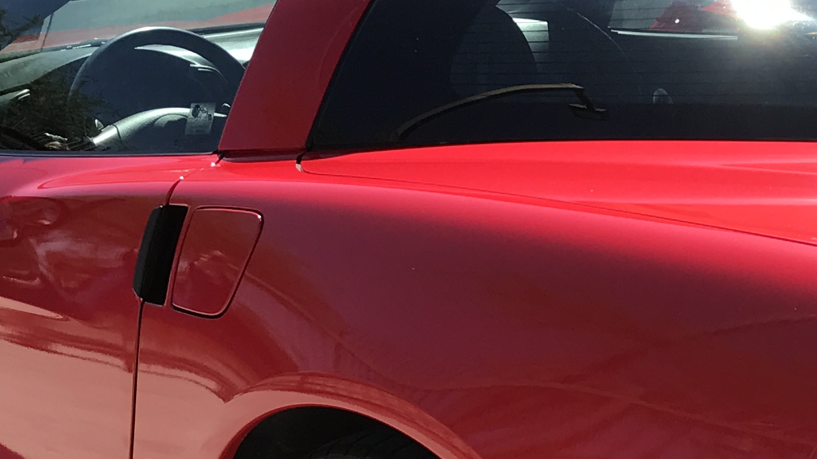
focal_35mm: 101
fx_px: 2188
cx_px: 597
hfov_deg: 21.0
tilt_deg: -15.1
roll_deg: +1.6
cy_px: 383
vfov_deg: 11.9
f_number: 1.8
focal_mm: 3.99
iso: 20
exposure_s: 1/1030
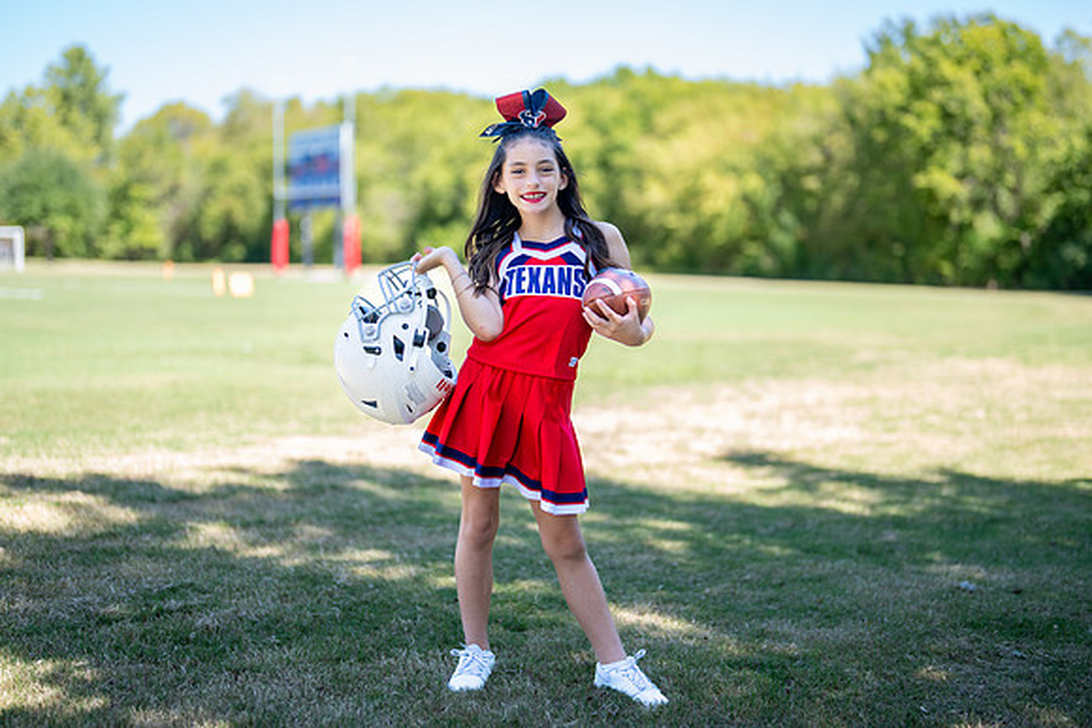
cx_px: 554
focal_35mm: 56
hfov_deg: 35.9
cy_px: 367
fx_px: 1685
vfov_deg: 24.4
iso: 100
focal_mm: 50
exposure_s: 1/1250
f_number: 1.2
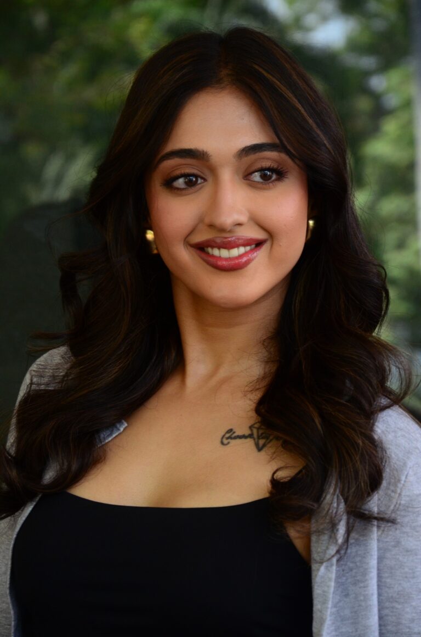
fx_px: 2776
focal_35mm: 158
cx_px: 210
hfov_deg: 8.7
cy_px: 318
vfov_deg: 13.1
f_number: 5.6
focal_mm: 105
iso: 1000
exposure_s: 1/125
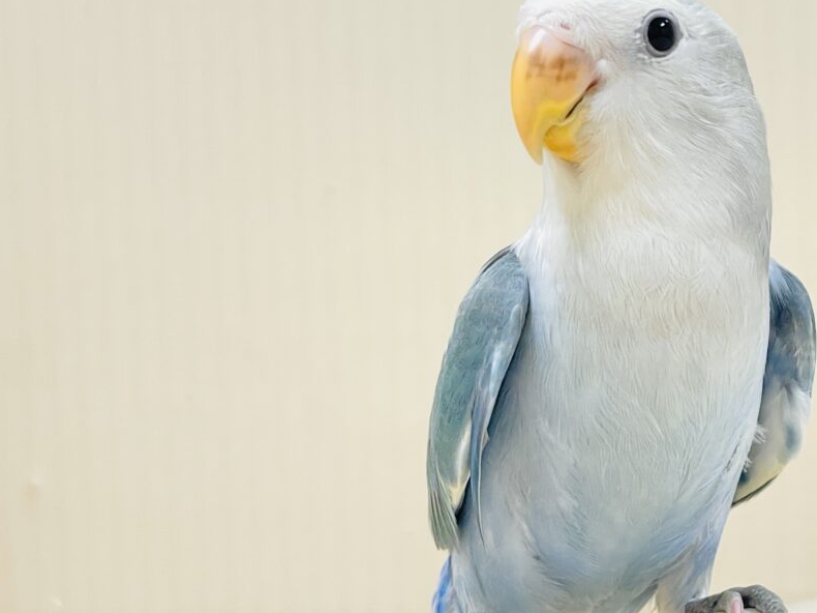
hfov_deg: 24.5
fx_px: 1864
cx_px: 599
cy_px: 338
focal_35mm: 79
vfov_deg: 18.6
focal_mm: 6
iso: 125
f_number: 2
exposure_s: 1/99
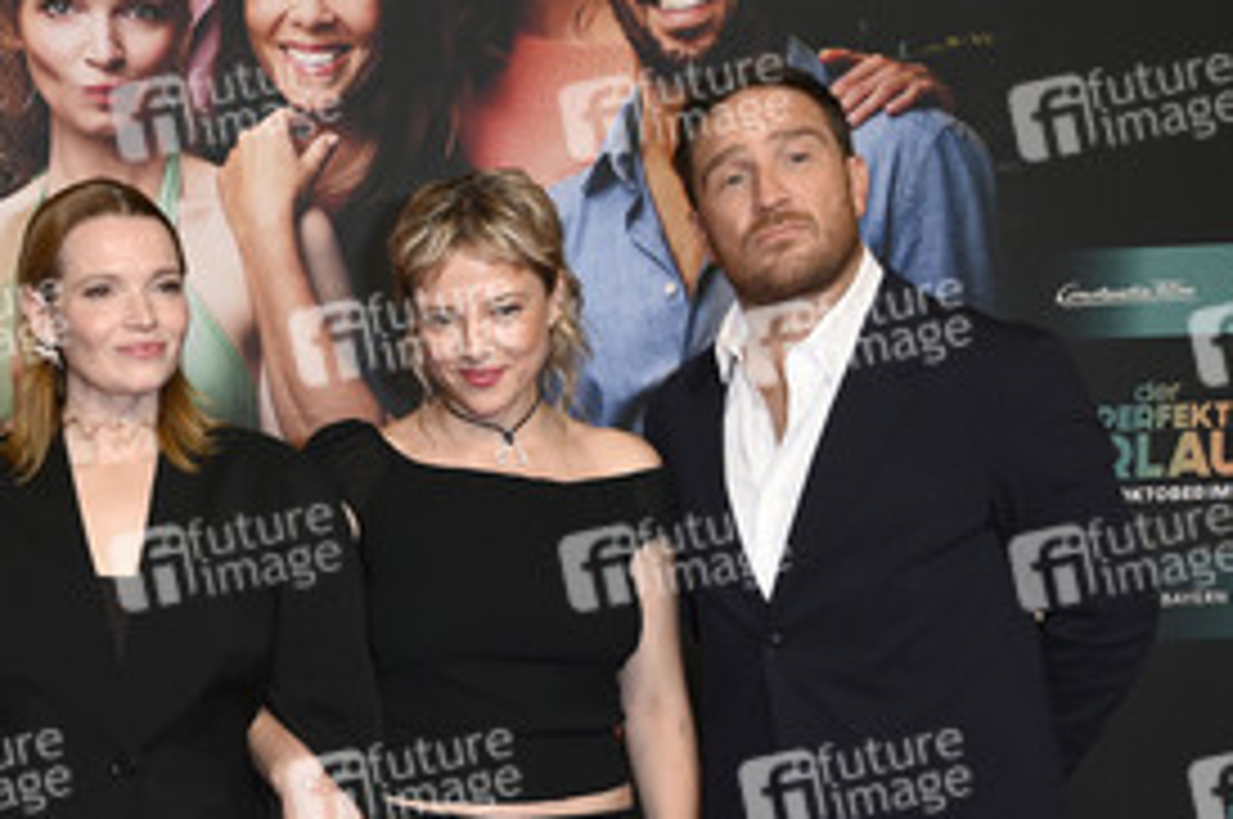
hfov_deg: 25.4
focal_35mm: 79
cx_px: 286
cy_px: 670
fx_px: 2703
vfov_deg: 17.1
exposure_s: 1/250
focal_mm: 48
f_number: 5.6
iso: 1250
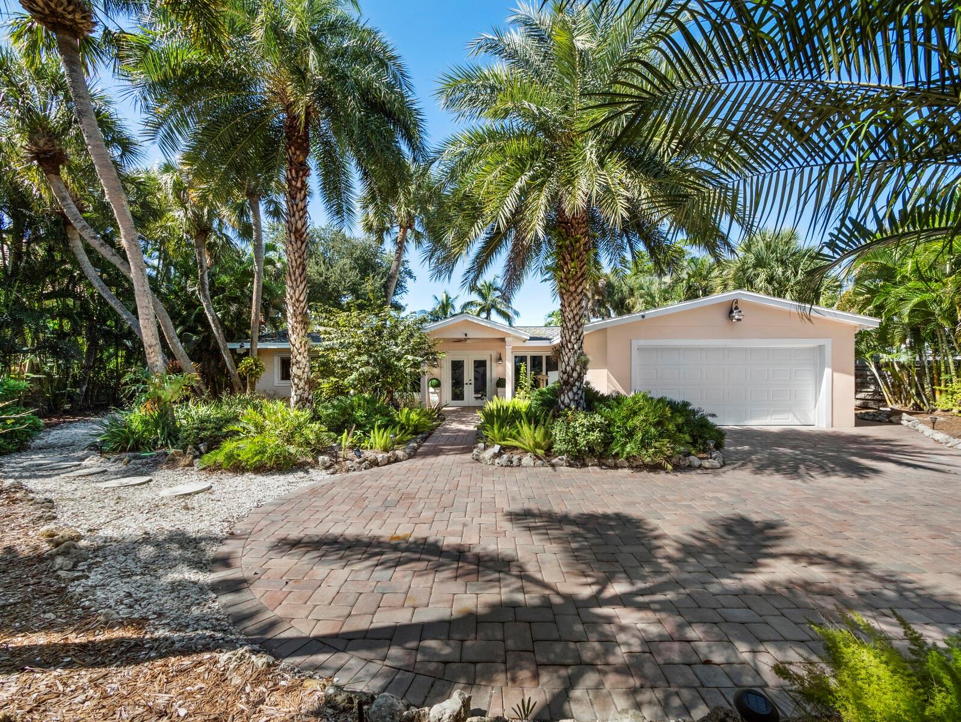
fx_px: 389
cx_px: 480
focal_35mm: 14
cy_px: 361
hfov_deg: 102.0
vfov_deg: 85.7
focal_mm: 7
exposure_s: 1/640
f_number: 7.1
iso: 400
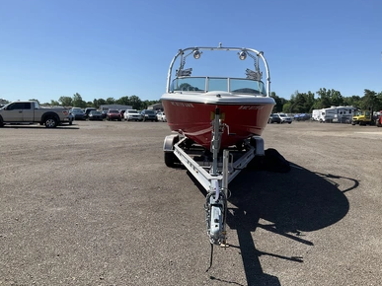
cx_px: 195
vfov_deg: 46.8
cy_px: 141
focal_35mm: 30
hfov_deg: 60.0
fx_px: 331
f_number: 1.8
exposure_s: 1/2058
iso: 25
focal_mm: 3
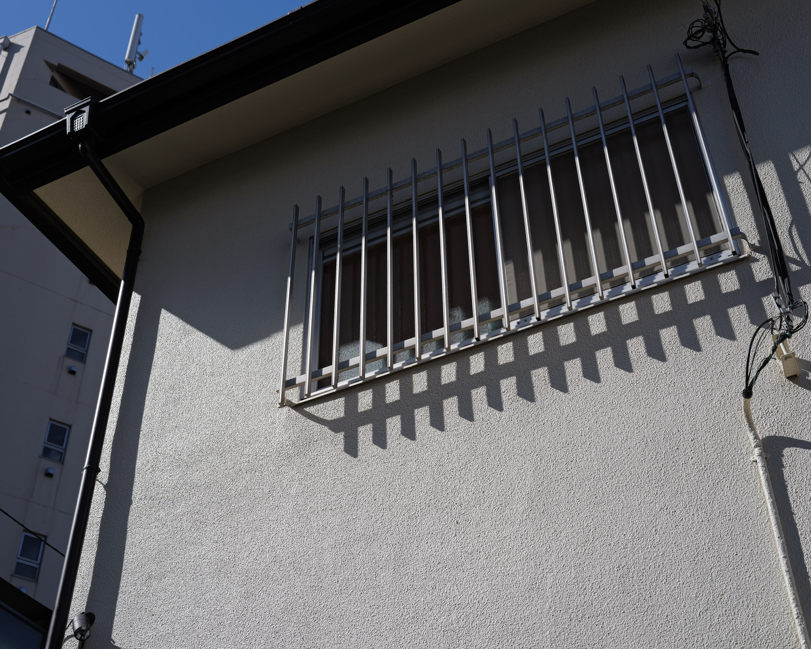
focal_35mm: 49
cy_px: 327
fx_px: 1176
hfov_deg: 38.0
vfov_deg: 30.8
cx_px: 396
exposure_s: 1/640
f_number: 5.6
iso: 100
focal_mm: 43
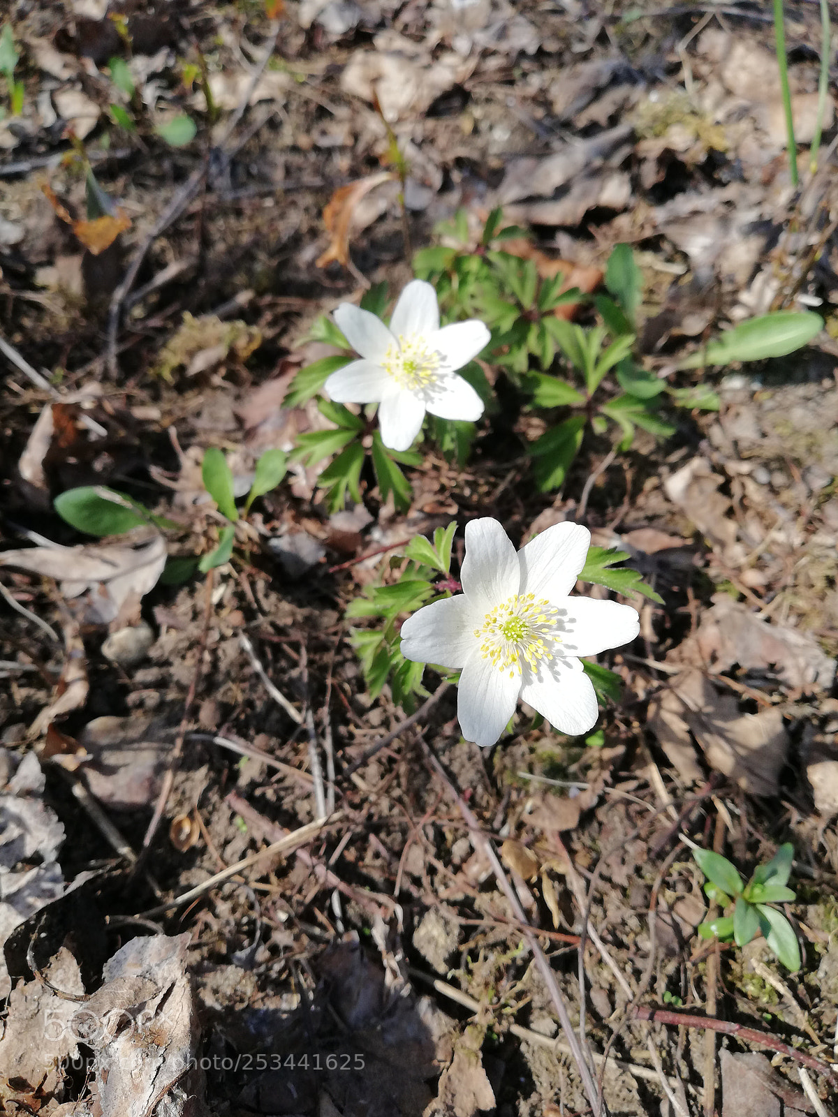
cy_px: 558
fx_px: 872
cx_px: 419
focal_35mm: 27
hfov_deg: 51.4
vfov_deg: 65.3
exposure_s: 1/580
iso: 50
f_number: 2.2
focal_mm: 3.81
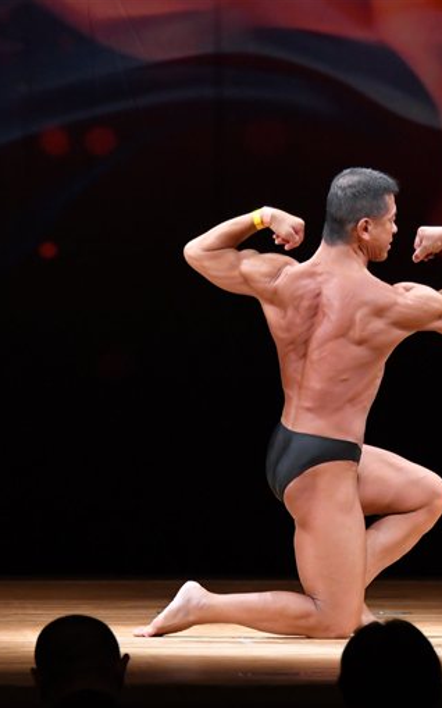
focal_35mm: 372
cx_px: 281
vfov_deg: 5.6
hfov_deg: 3.5
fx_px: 7172
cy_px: 357
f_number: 5.6
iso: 4000
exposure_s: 1/400
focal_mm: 160
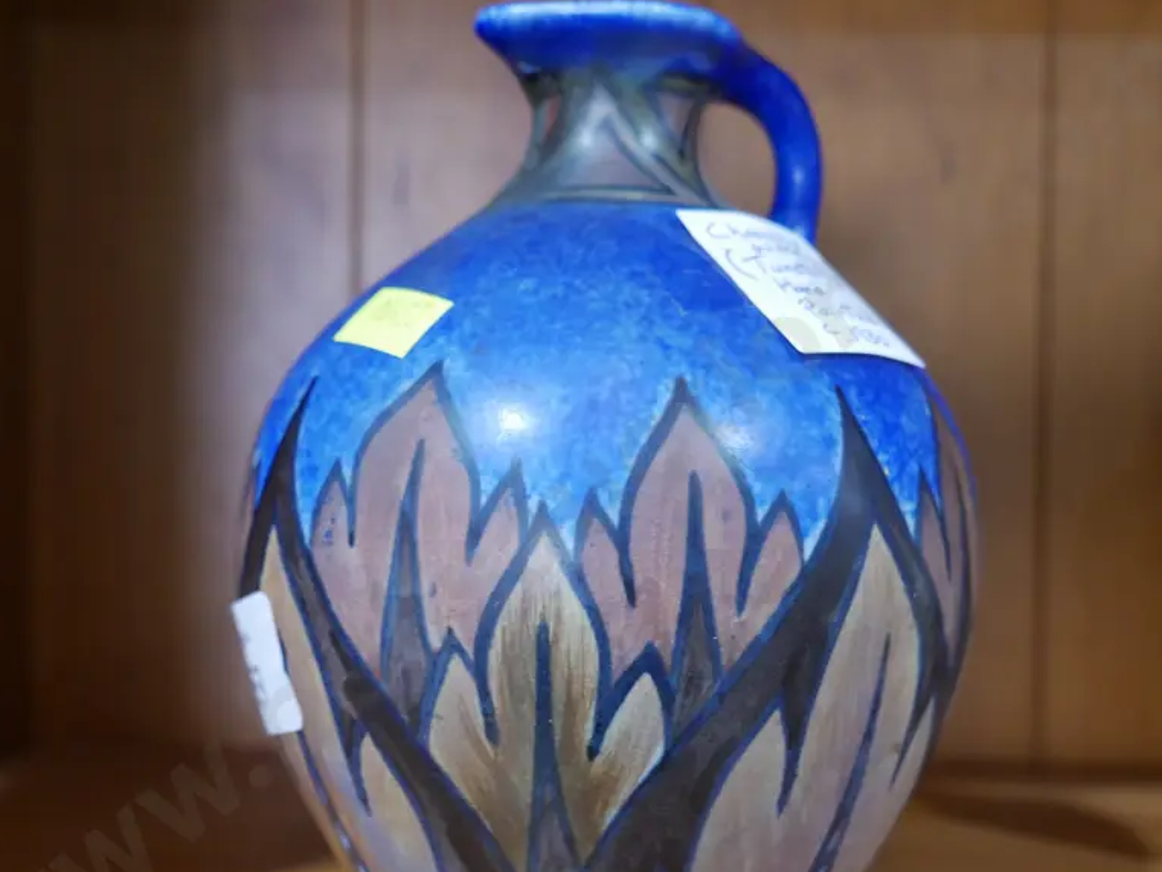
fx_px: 1444
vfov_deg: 33.6
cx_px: 602
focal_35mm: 43
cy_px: 489
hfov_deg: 43.8
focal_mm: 16
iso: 1250
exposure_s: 1/60
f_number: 3.6
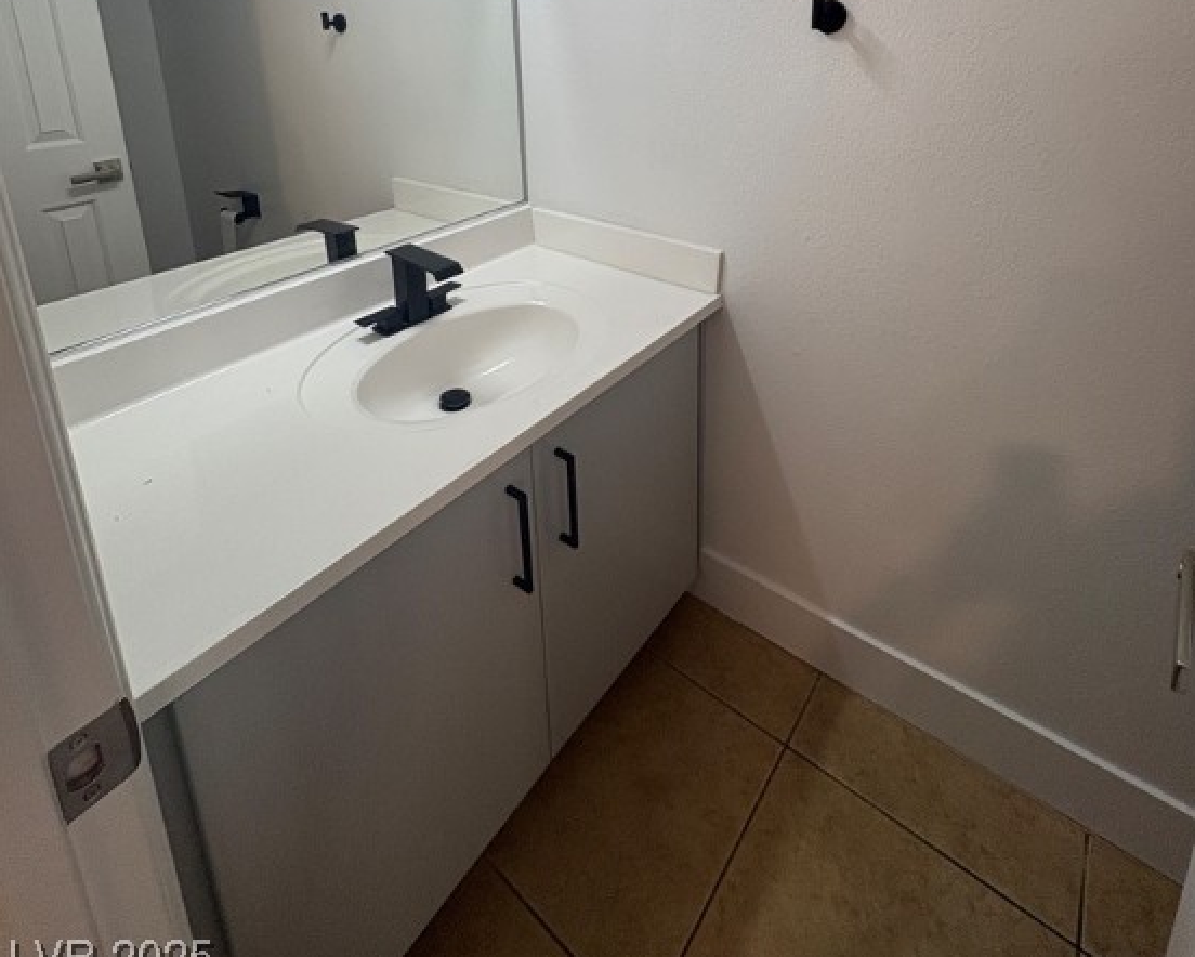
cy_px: 175
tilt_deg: -12.4
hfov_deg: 83.2
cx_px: 619
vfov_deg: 63.9
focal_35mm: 19
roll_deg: +1.6
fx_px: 672
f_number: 2.2
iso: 125
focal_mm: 2.22
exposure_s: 1/60
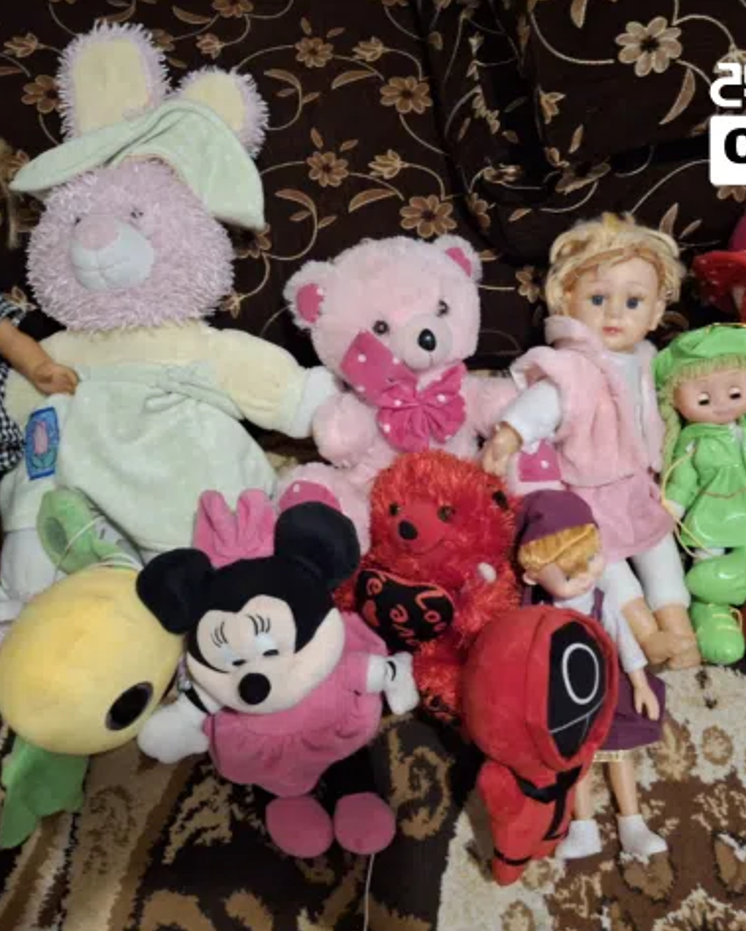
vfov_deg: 54.2
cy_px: 468
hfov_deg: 44.5
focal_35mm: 33
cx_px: 413
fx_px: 910
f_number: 1.8
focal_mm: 4.69
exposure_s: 1/20
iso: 640
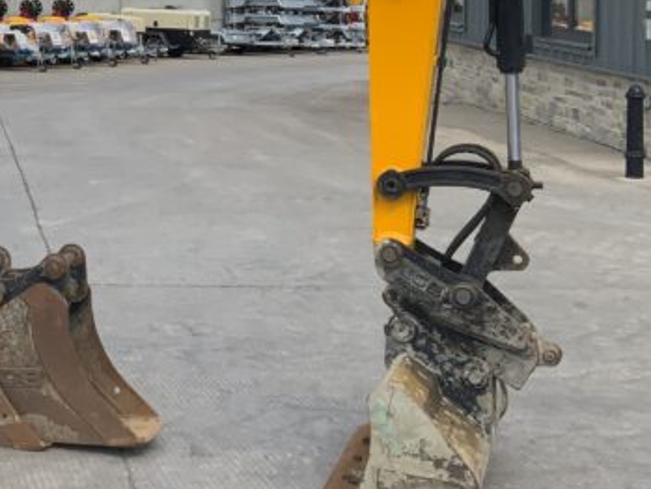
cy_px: 6
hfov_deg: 21.9
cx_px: -47
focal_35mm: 85
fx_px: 1599
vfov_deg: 17.0
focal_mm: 3
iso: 16
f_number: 1.8
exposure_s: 1/1412
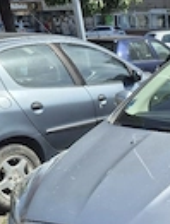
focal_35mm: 70
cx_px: 244
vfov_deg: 27.3
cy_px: 169
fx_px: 456
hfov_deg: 18.9
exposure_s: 1/2000
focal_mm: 5.4
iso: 25
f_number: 1.8
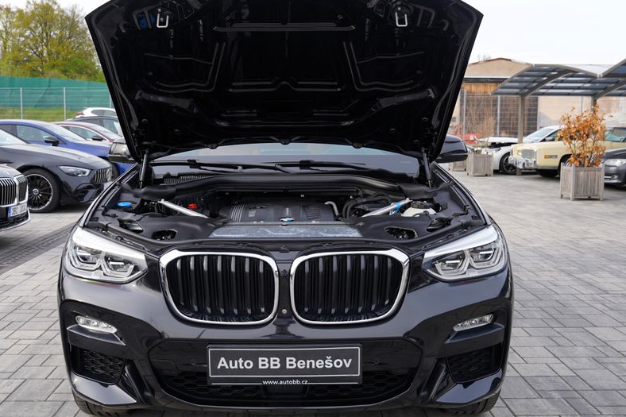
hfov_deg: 49.5
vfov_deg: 34.2
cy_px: 214
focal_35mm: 39
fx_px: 678
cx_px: 288
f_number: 5.6
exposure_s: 1/100
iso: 100
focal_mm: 30
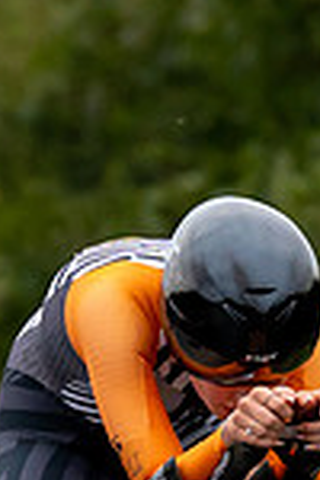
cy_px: 368
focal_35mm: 1653
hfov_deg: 0.8
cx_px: 136
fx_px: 22038
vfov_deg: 1.2
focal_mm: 200
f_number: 3.2
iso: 1000
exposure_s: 1/1000
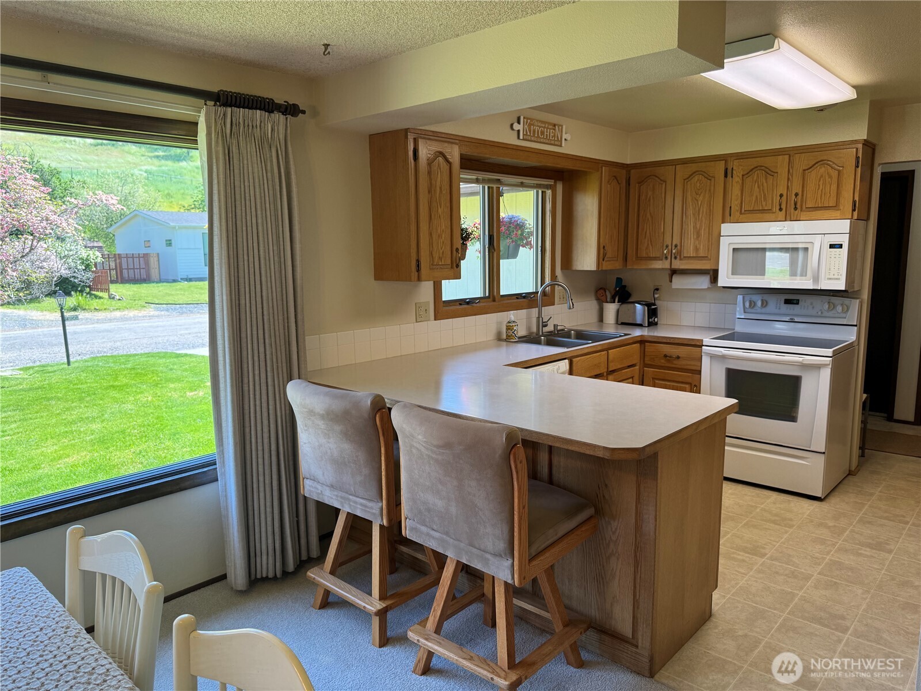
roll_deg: +0.5
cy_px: 346
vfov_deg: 56.8
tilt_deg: -9.0
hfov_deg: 71.6
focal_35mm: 24
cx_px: 460
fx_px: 639
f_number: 1.78
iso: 100
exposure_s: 1/170
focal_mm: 6.76
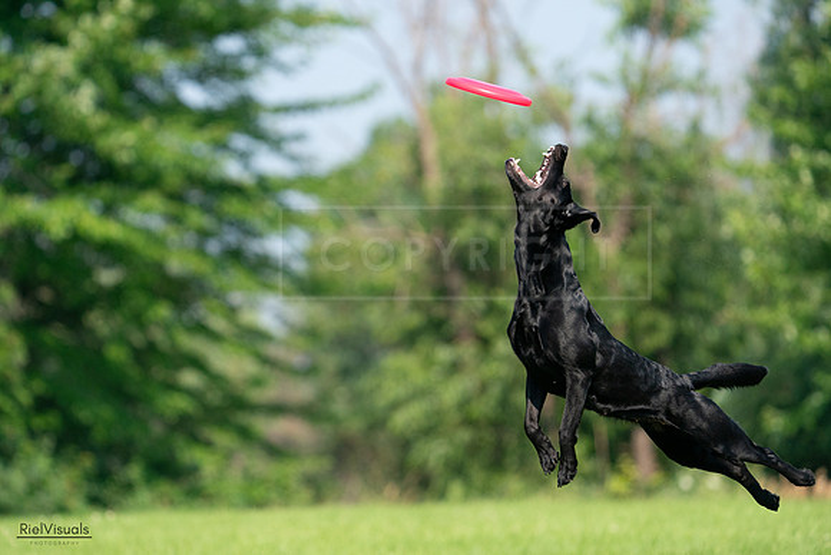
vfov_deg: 4.1
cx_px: 416
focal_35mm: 335
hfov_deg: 6.2
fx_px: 7734
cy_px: 278
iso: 2000
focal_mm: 335
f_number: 6.3
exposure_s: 1/4000
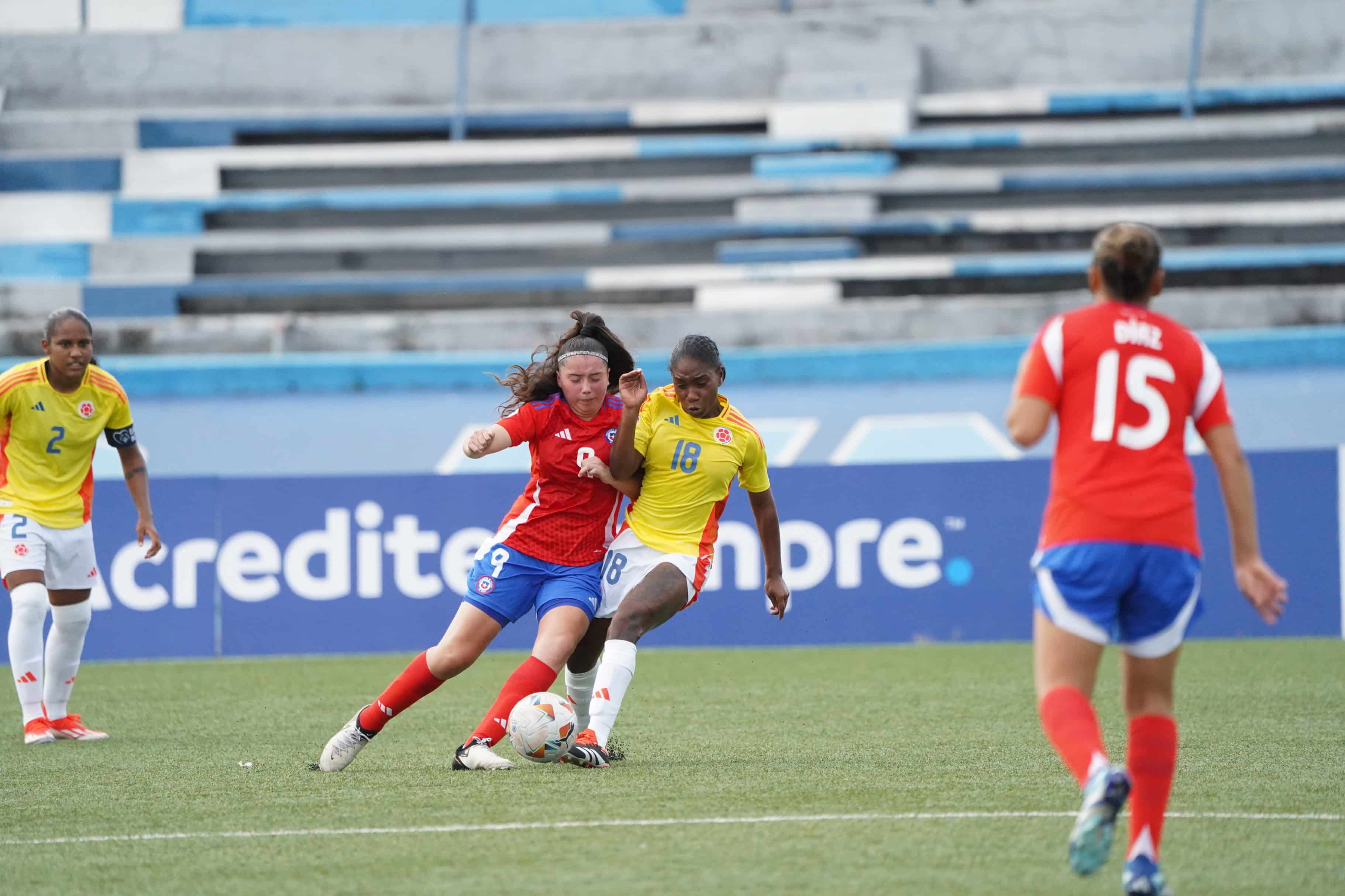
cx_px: 672
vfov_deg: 2.5
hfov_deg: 3.7
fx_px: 20882
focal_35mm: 559
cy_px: 448
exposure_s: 1/4000
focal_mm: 559
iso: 5000
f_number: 6.3
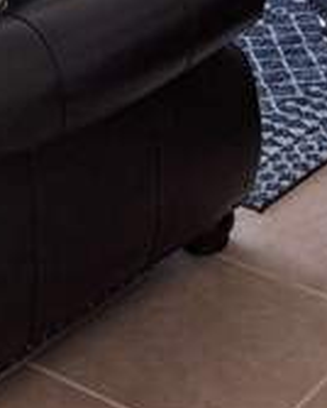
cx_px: 203
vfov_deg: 15.0
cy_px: -313
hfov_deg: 13.8
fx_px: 1352
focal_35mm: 112
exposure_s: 1/161
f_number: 1.78
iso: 200
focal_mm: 6.76
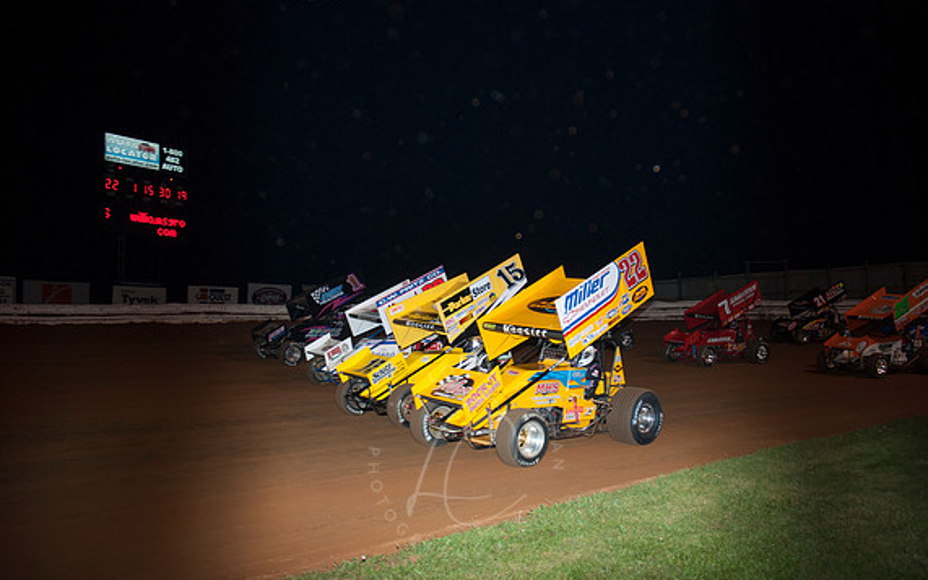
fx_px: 708
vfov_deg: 44.5
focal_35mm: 28
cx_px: 465
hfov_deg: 66.5
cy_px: 310
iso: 200
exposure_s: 1/160
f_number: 4
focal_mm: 18
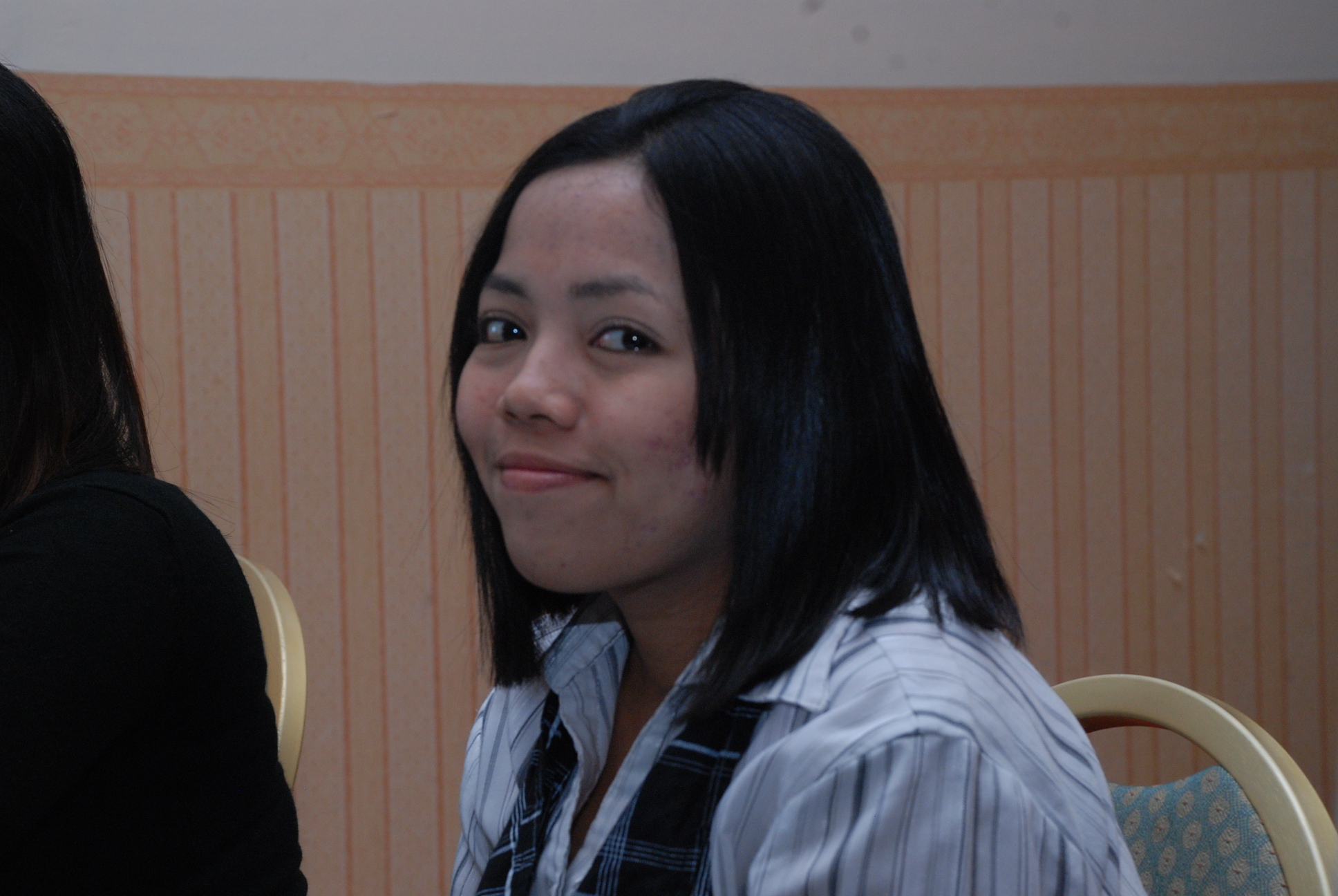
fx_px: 3461
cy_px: 448
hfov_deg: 21.9
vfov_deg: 14.7
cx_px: 669
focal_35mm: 93
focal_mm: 62
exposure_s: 1/50
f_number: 8
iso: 800
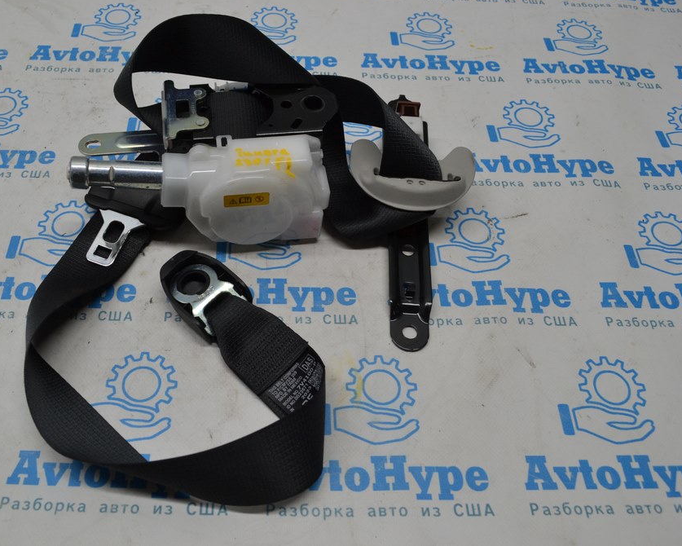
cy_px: 269
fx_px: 626
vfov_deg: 47.1
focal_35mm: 31
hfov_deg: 56.7
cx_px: 269
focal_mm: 18
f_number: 5.6
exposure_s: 1/125
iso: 360
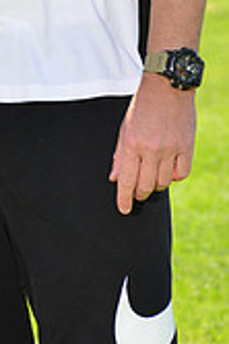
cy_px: -175
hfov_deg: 3.4
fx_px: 3863
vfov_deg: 5.1
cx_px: -156
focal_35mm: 404
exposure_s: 1/250
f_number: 8
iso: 200
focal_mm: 116
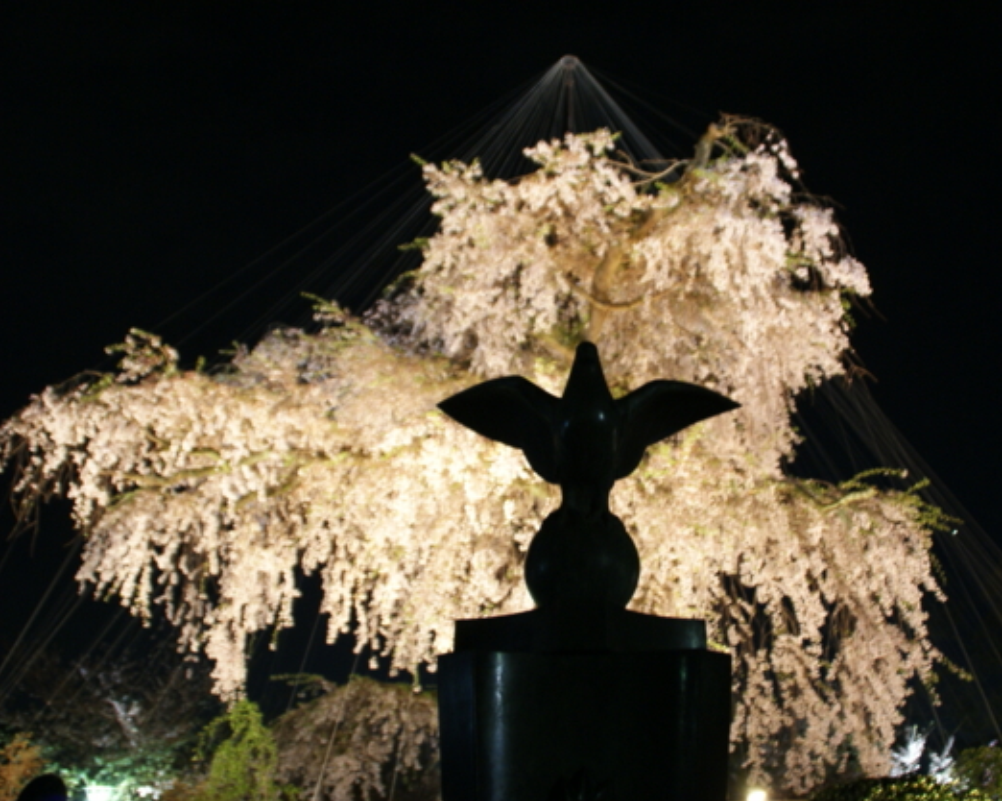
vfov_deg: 39.1
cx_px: 595
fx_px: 1126
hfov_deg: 47.7
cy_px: 395
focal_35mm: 38
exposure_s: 1/2.5
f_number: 4
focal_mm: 22
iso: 400
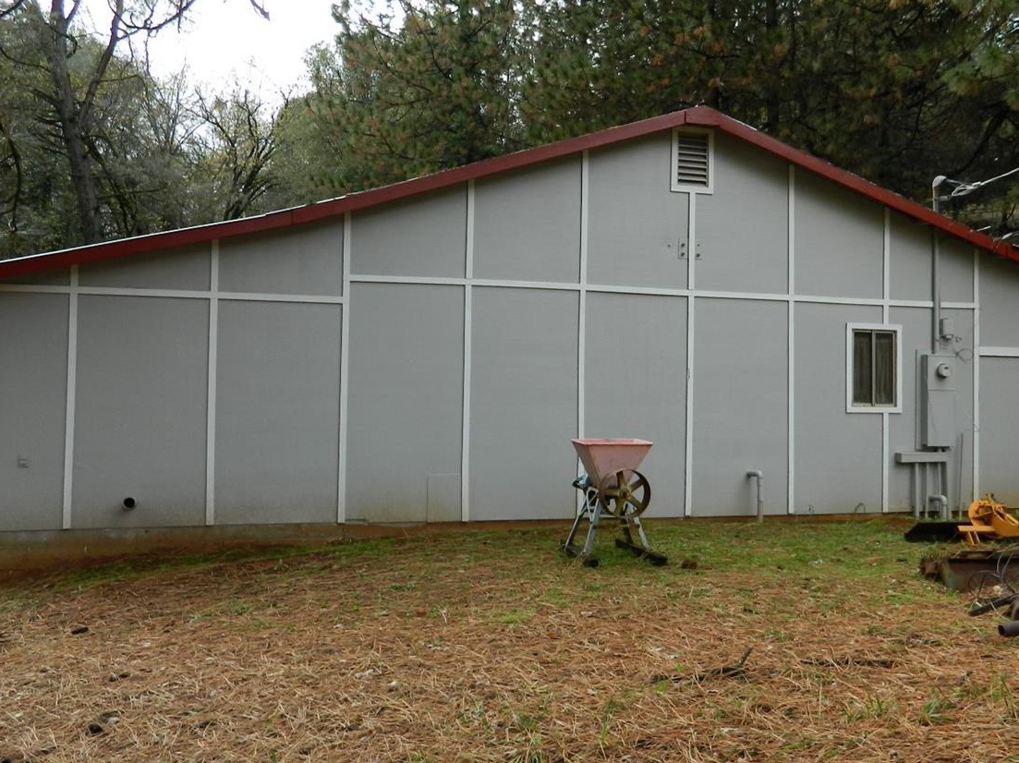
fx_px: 1000
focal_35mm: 34
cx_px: 592
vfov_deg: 41.7
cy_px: 367
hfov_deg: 53.7
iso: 80
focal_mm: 4.5
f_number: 3.1
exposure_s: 1/160
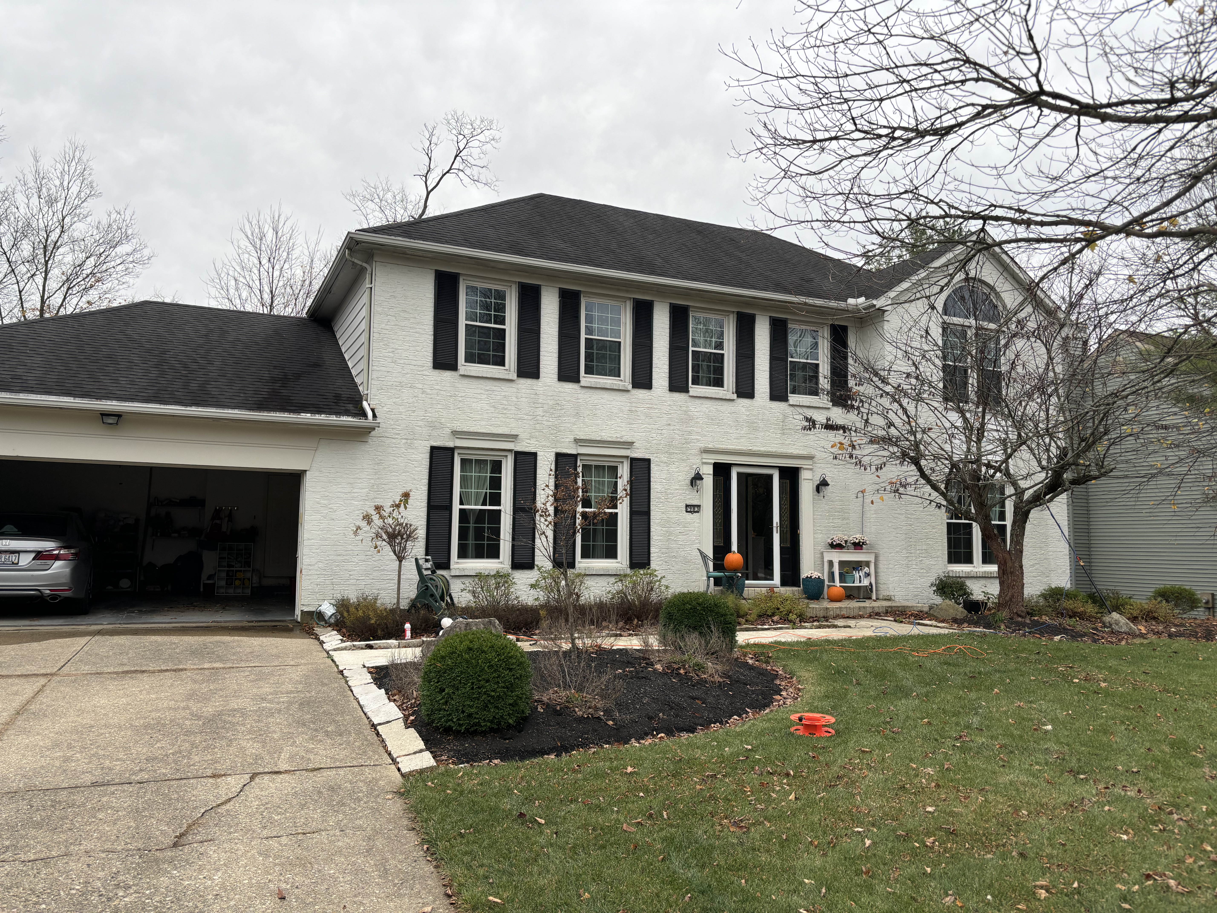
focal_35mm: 26
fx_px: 914
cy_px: 456
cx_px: 608
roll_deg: -1.5
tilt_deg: +6.0
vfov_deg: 53.1
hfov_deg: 67.3
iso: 50
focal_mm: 5.96
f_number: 1.6
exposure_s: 1/707
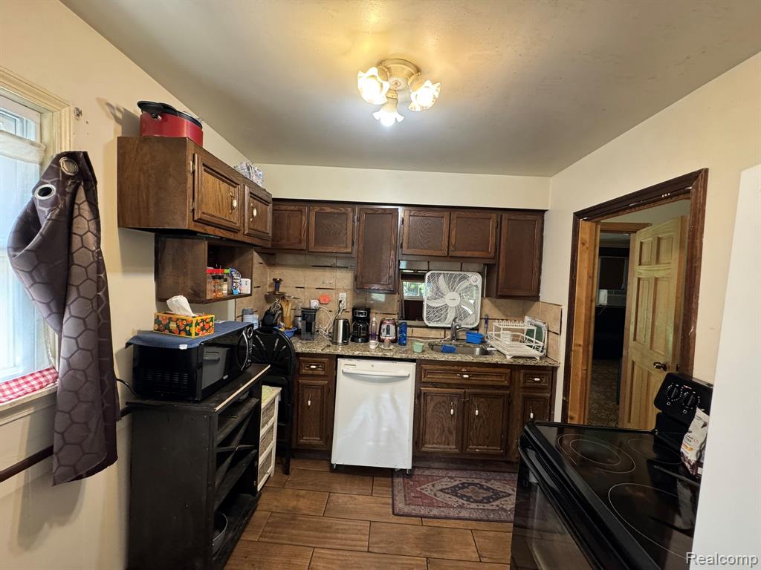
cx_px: 380
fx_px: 308
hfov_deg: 102.1
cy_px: 285
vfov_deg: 85.7
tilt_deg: -2.4
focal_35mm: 14
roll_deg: -2.1
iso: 320
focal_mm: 2.22
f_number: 2.2
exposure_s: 1/60
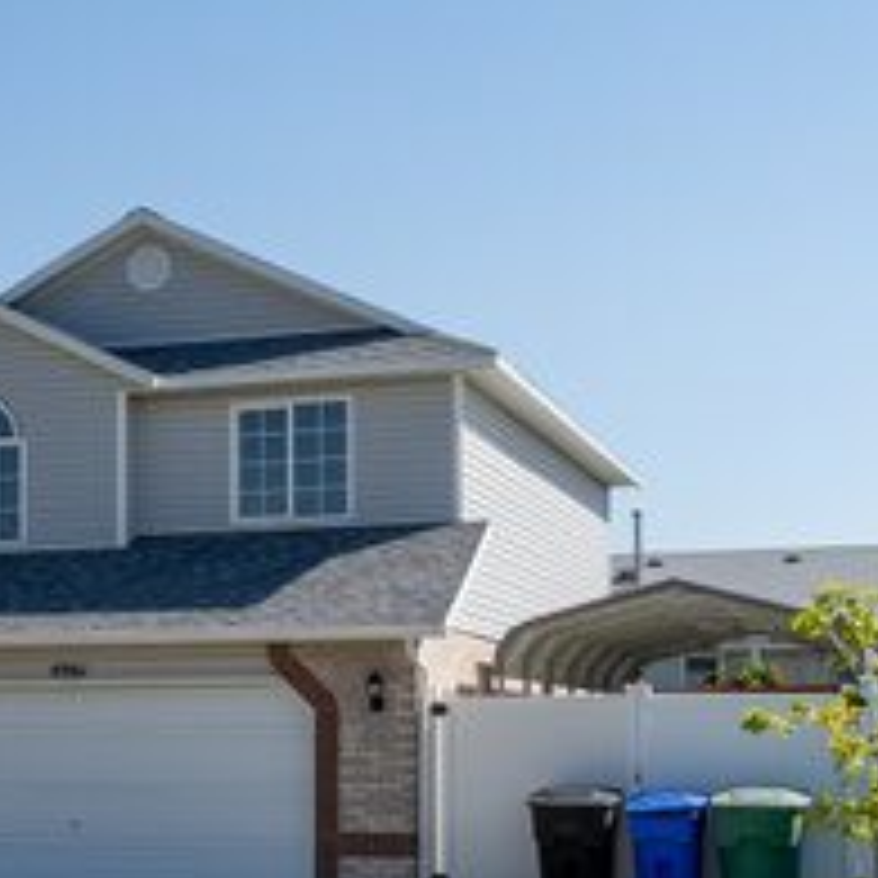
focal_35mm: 78
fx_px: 2238
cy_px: 763
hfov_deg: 20.8
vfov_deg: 21.8
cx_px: -167
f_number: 10
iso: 100
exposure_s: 1/200
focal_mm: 19.3
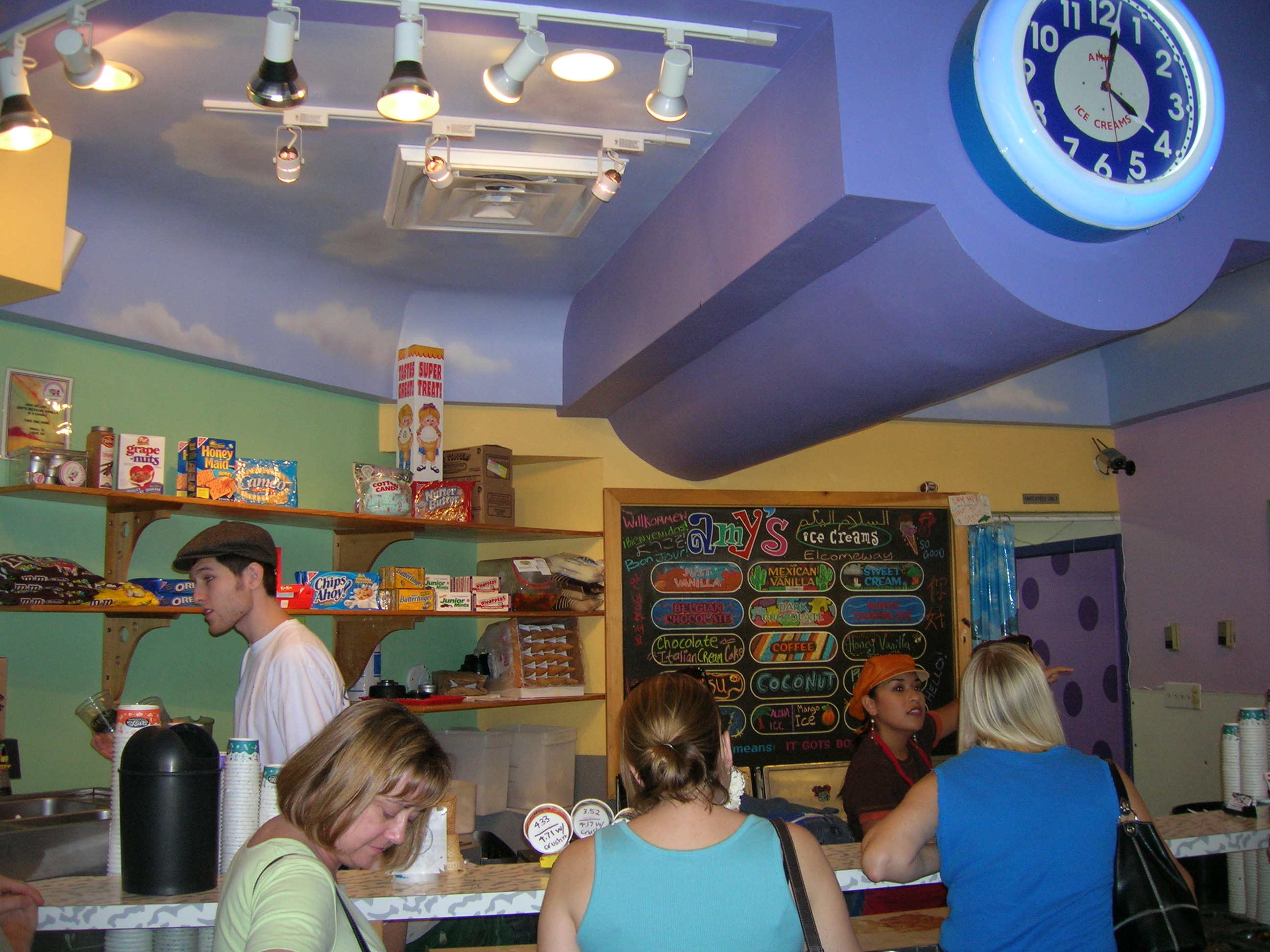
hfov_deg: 54.0
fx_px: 1247
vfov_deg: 41.8
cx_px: 635
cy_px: 476
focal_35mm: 34
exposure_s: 1/60.1
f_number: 2.9
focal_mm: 5.7
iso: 95
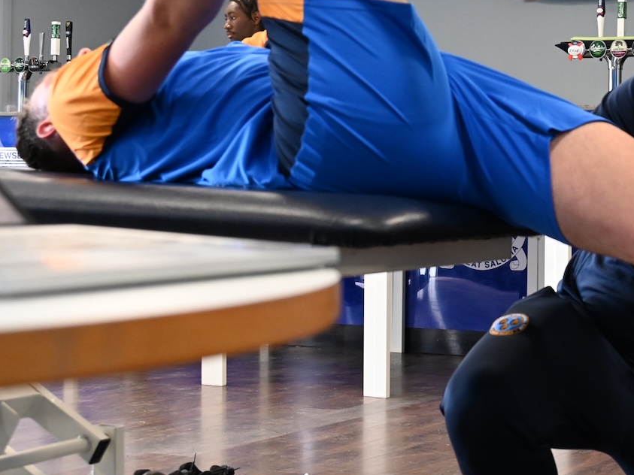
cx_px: 721
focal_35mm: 81
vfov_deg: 18.2
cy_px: 184
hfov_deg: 22.6
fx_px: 1483
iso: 3200
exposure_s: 1/125
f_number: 5
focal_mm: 37
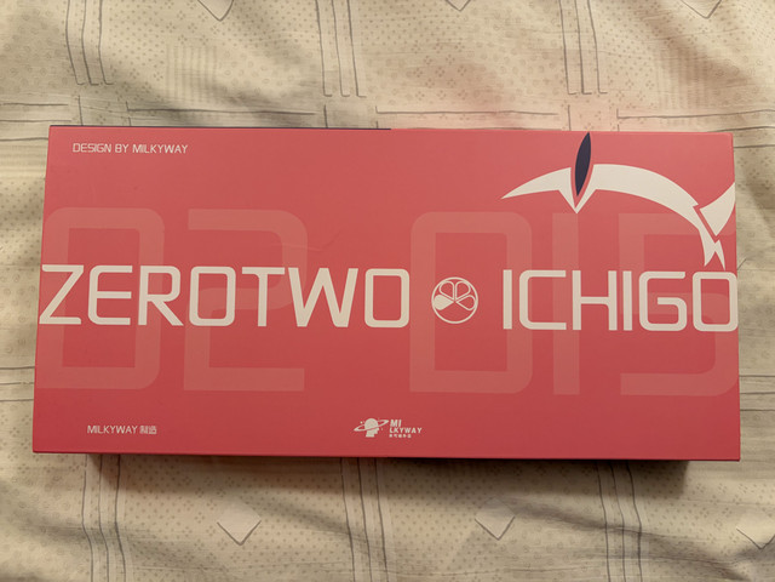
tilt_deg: -87.1
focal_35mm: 26
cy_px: 291
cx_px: 388
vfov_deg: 53.1
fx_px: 582
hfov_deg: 67.3
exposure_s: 1/50
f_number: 1.6
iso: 160
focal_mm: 5.96
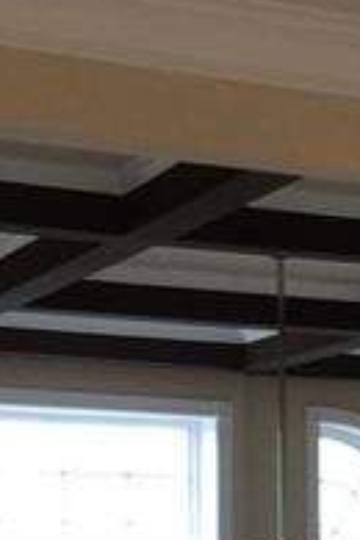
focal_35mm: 131
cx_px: 389
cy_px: 623
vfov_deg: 15.2
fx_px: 1965
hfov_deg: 10.4
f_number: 2.4
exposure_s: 1/60
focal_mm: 3.3
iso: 40
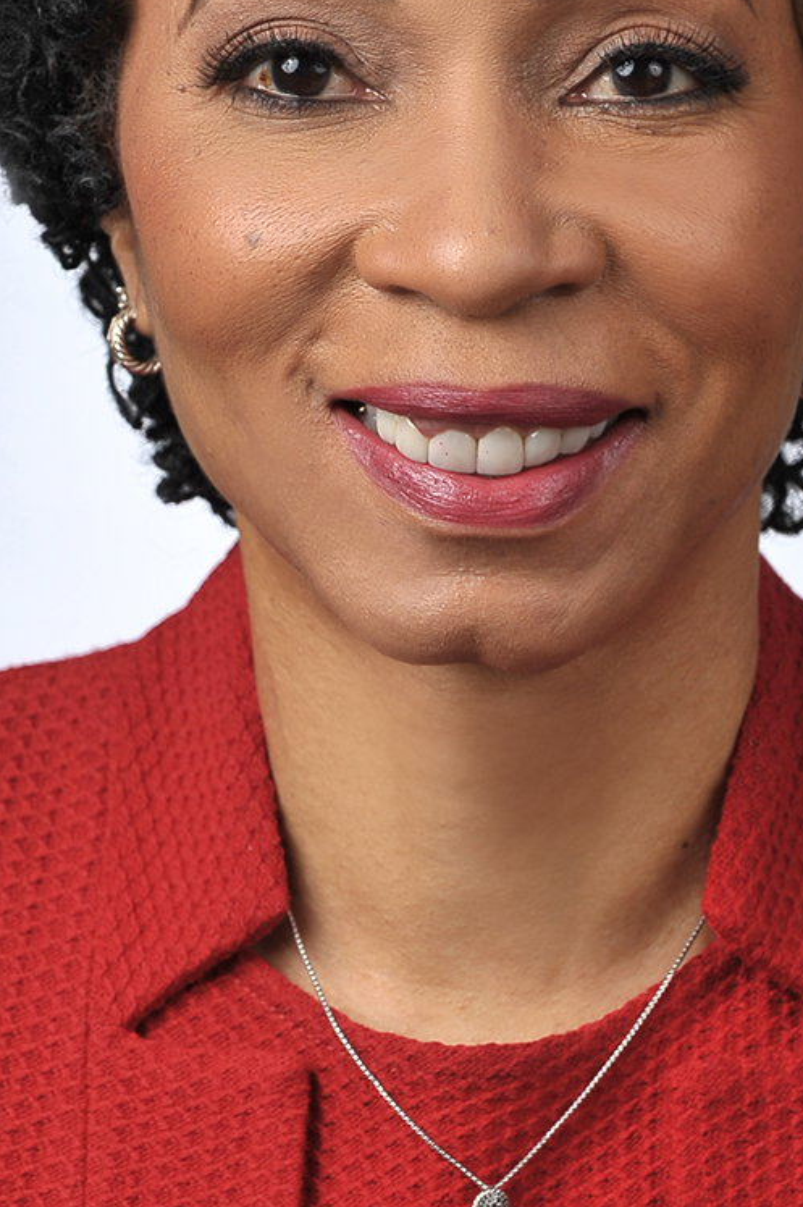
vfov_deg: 6.8
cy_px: 587
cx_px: 451
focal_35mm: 302
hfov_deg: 4.5
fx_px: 10118
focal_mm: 125
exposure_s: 1/200
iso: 100
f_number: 9
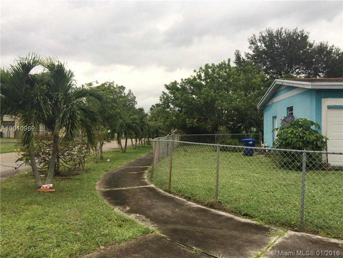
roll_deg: +0.7
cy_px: 129
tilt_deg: -0.2
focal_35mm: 29
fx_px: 287
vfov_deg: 48.2
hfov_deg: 61.7
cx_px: 172
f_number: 2.2
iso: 40
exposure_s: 1/1325
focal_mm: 4.15
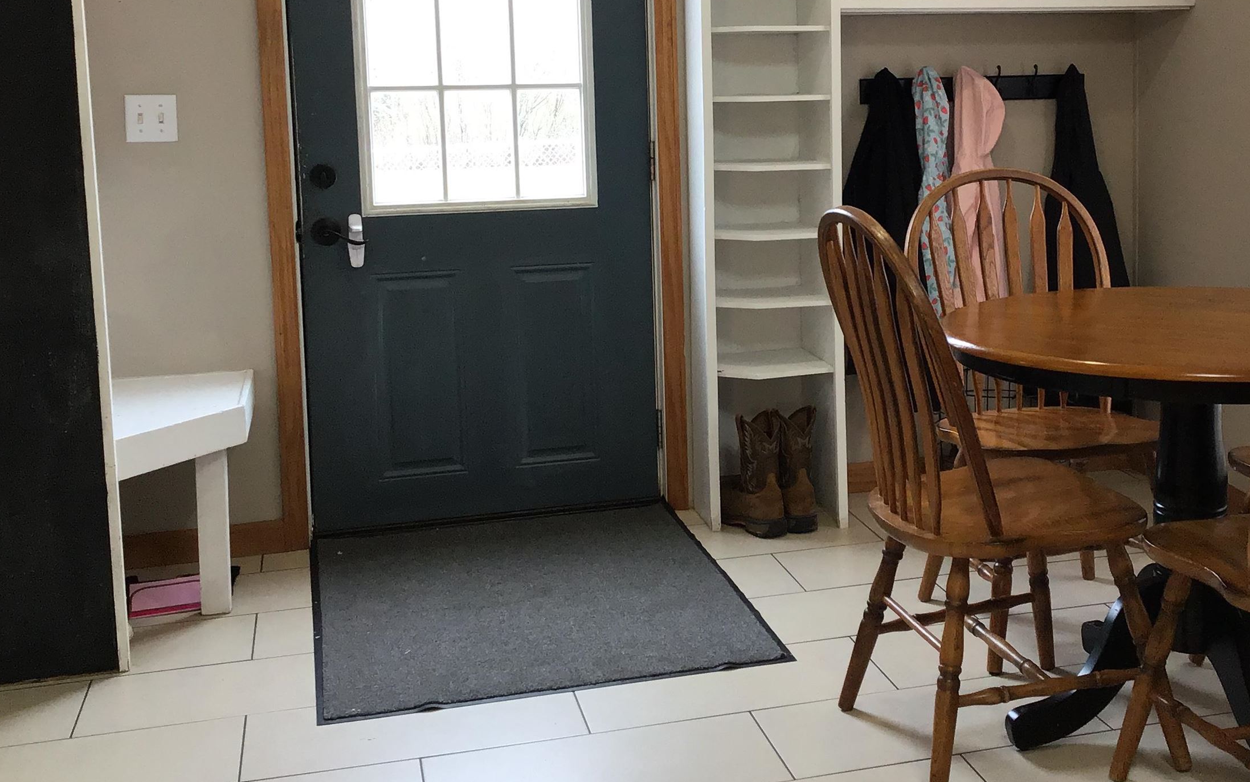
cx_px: 816
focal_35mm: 46
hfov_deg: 43.0
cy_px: 239
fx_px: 1567
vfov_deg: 27.8
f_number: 2.4
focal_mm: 3.3
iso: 64
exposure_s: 1/30
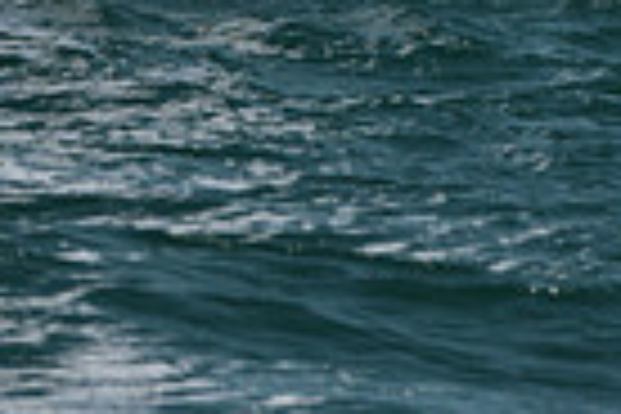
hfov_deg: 3.8
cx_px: -29
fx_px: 9435
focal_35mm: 547
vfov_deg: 2.5
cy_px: -864
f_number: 7.1
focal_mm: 130
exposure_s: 1/640
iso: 320
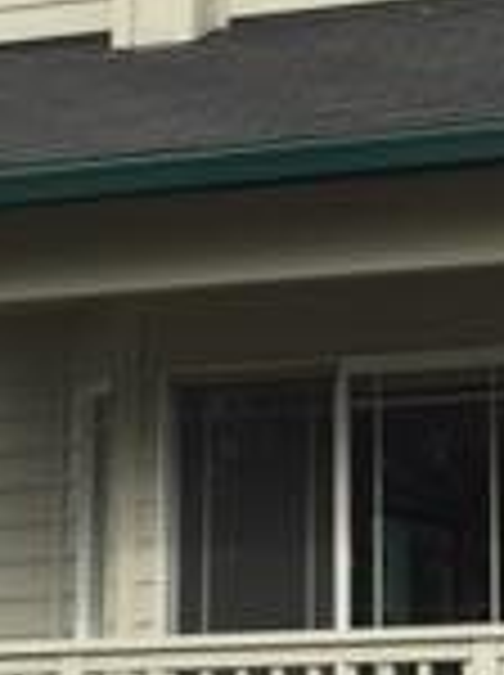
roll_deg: +0.9
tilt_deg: +11.3
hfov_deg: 11.7
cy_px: 207
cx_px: 603
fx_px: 2414
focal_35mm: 124
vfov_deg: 15.9
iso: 32
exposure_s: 1/1412
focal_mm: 4.15
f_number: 2.2
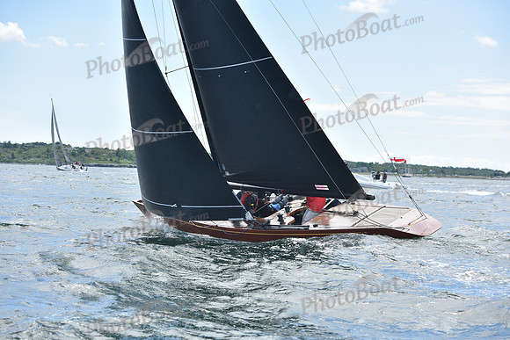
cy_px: 170
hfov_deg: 28.8
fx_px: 992
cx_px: 255
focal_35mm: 70
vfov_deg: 19.5
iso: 250
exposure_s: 1/1000
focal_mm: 70
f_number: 5
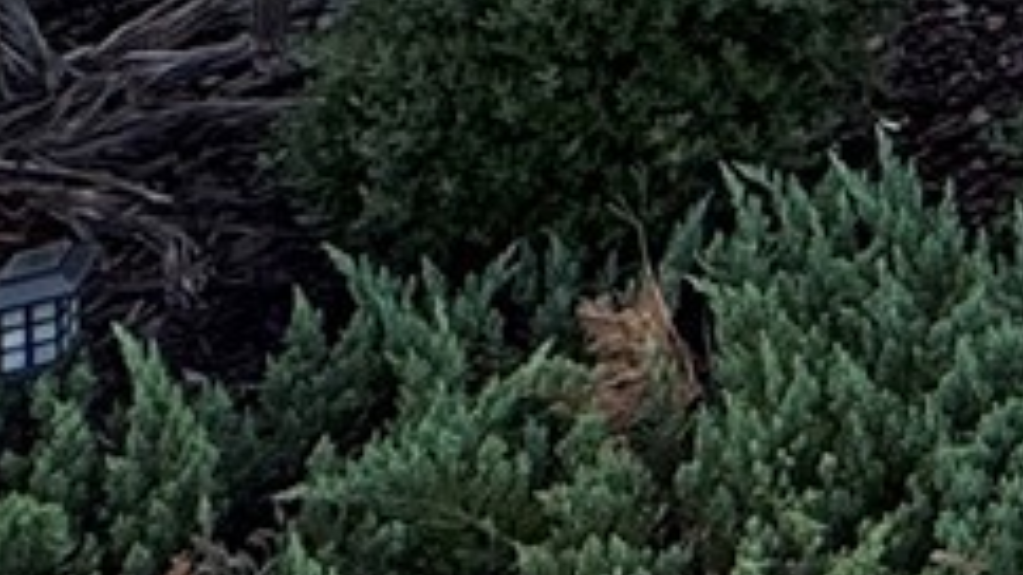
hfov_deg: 17.1
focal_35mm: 101
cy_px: -1624
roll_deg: -0.5
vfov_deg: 8.1
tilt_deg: +11.2
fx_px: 2739
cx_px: 1881
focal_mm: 2.22
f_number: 2.2
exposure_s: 1/751
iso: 64
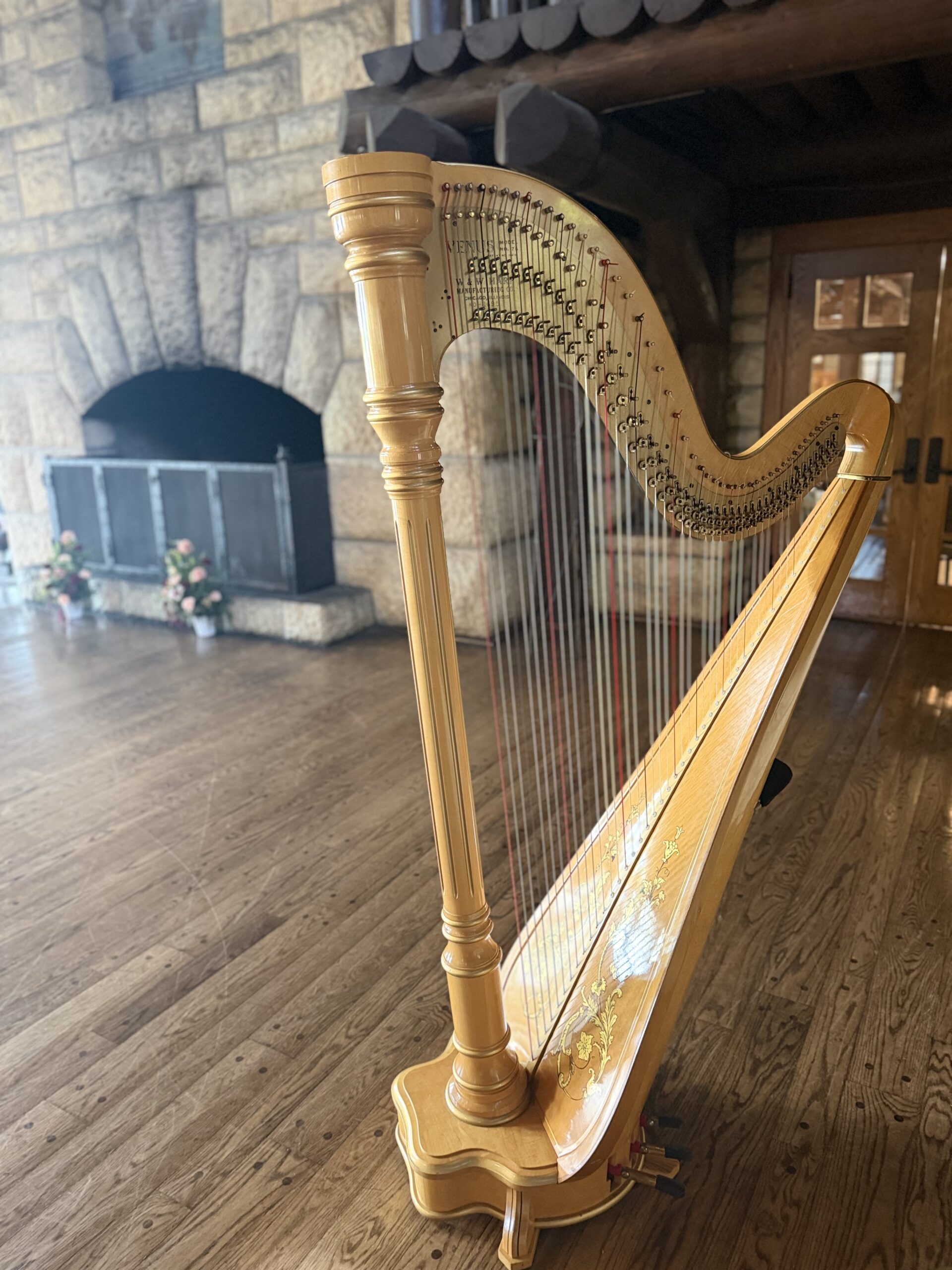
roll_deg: +1.8
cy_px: 635
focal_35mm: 24
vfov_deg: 71.6
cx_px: 476
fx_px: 880
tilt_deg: -15.6
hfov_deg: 56.8
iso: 640
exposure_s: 1/40
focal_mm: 6.76
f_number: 1.78
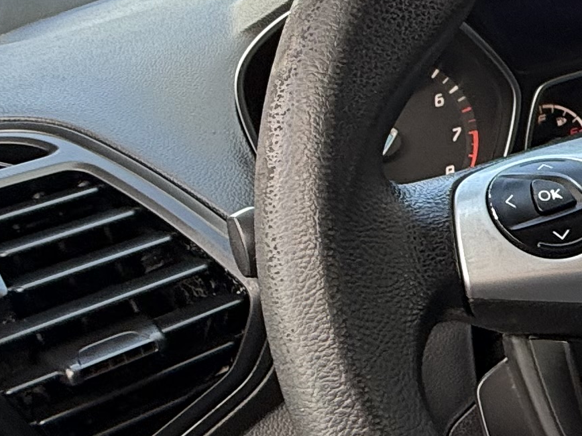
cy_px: 81
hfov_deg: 24.8
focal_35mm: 65
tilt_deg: -11.7
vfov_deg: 22.3
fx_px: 1093
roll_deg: +5.4
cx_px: 807
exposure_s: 1/117
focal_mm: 2.22
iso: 64
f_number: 2.2
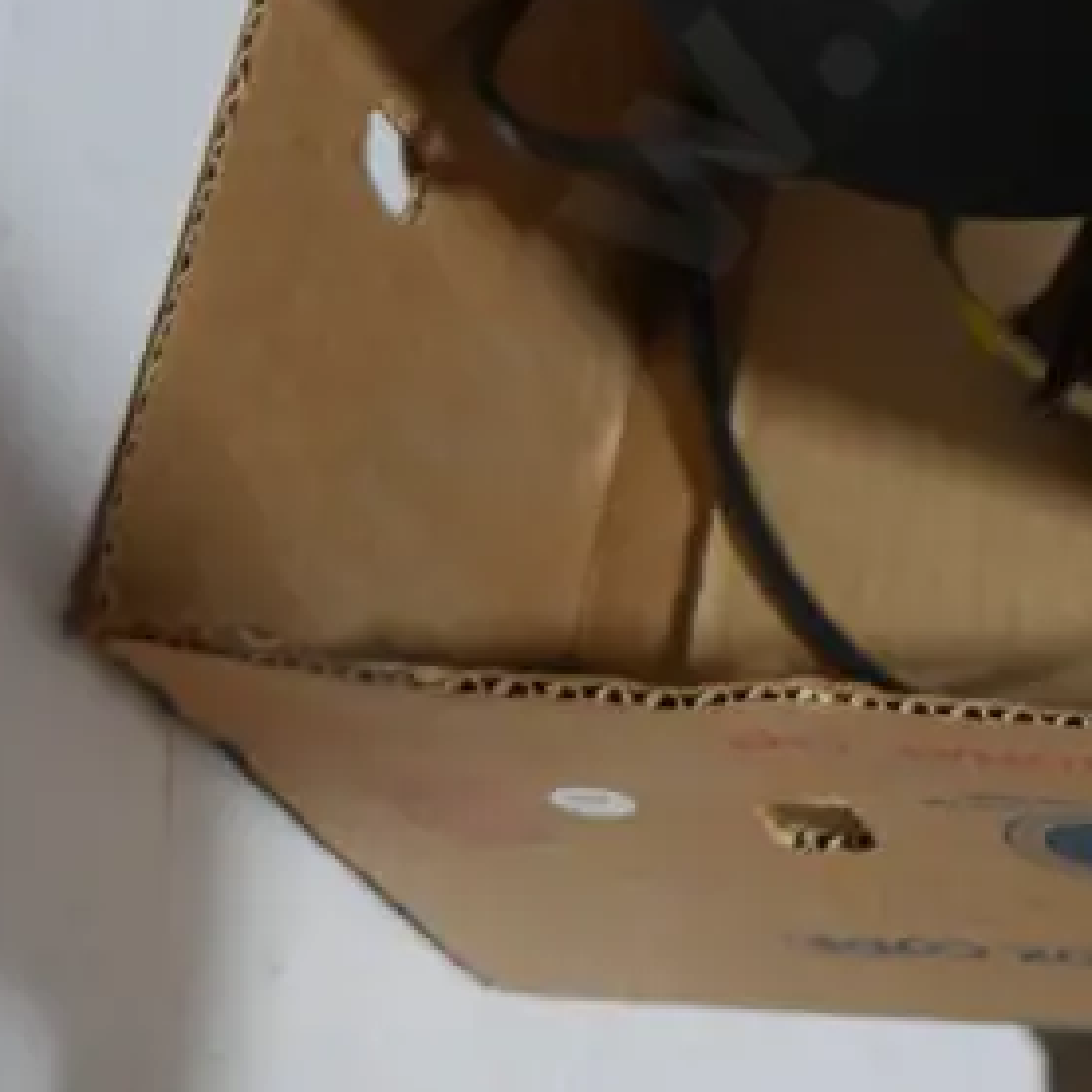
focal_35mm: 98
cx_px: 1488
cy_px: -895
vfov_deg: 15.2
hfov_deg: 16.6
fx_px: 3498
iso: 1600
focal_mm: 15
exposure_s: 1/60
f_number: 3.6
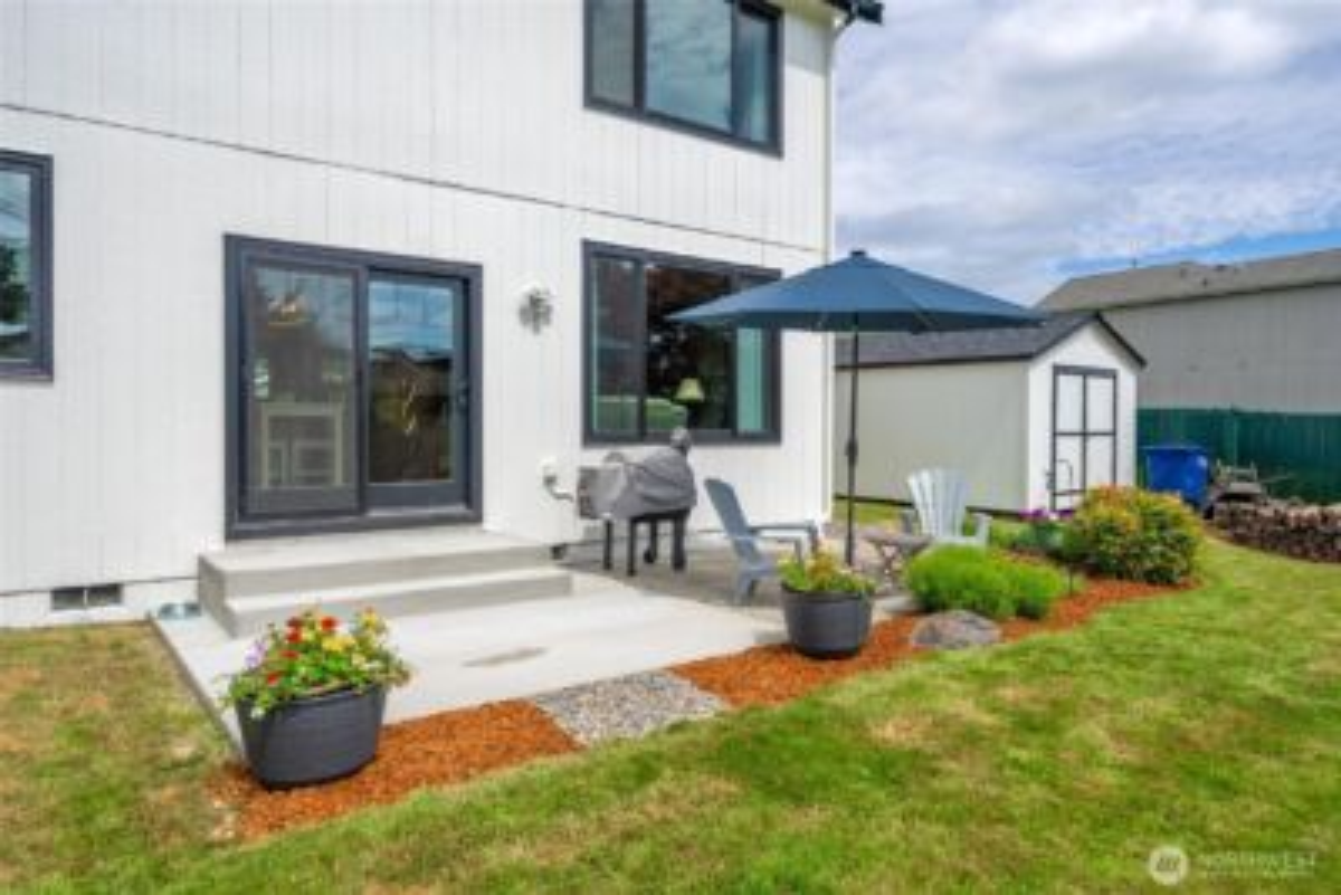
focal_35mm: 22
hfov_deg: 78.6
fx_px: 820
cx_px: 670
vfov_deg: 57.3
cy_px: 448
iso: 80
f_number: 7.1
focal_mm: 22
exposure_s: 1/400
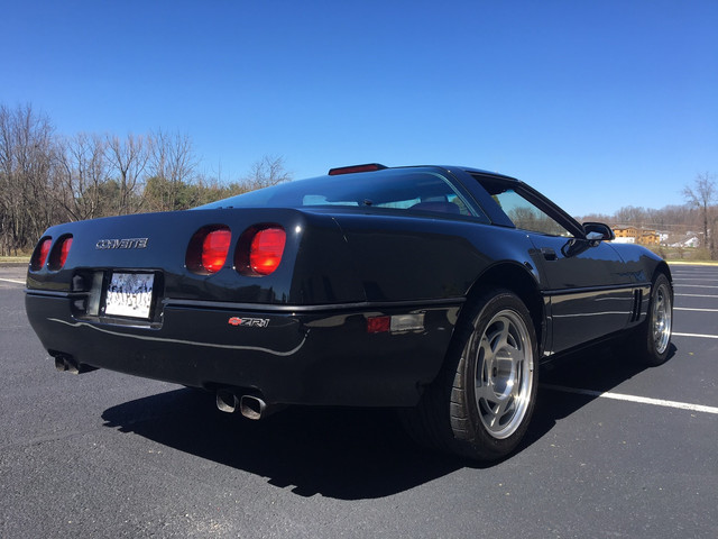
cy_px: 270
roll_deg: -1.4
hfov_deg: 61.7
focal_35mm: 29
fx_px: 602
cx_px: 359
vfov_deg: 48.2
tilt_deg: -3.1
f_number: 2.2
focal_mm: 4.15
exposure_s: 1/894
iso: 25
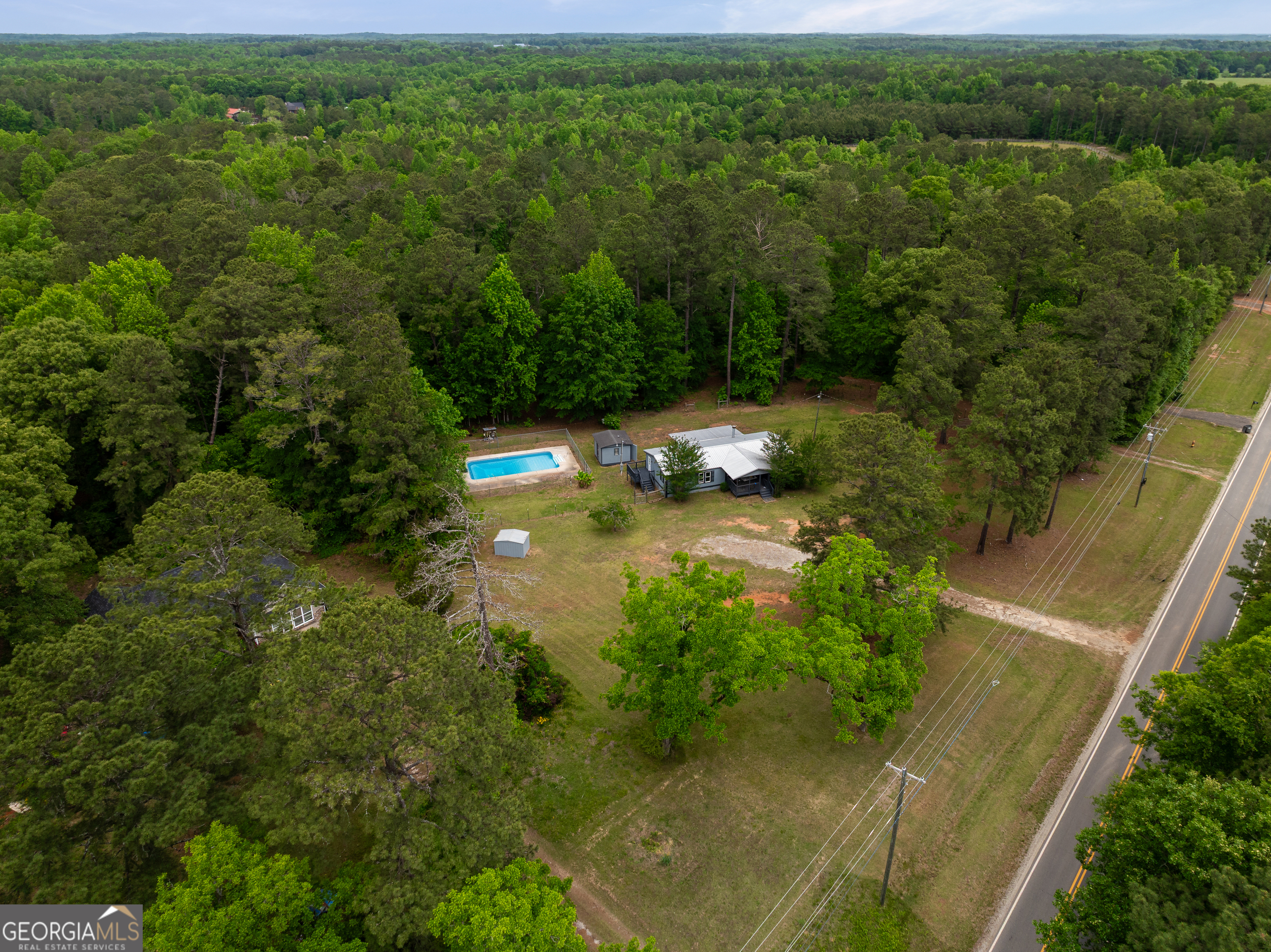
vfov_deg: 56.8
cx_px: 636
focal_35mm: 24
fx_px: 881
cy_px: 476
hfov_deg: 71.6
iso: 100
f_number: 2.8
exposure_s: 1/240
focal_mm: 12.29
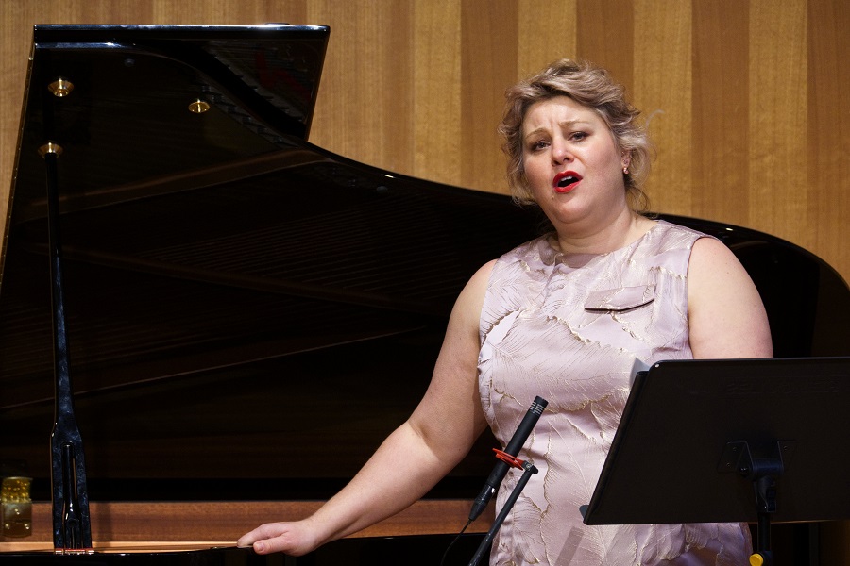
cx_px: 425
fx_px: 8310
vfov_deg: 3.9
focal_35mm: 352
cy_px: 283
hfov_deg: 5.9
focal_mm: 234.8
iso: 5000
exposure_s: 1/100
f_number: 7.1
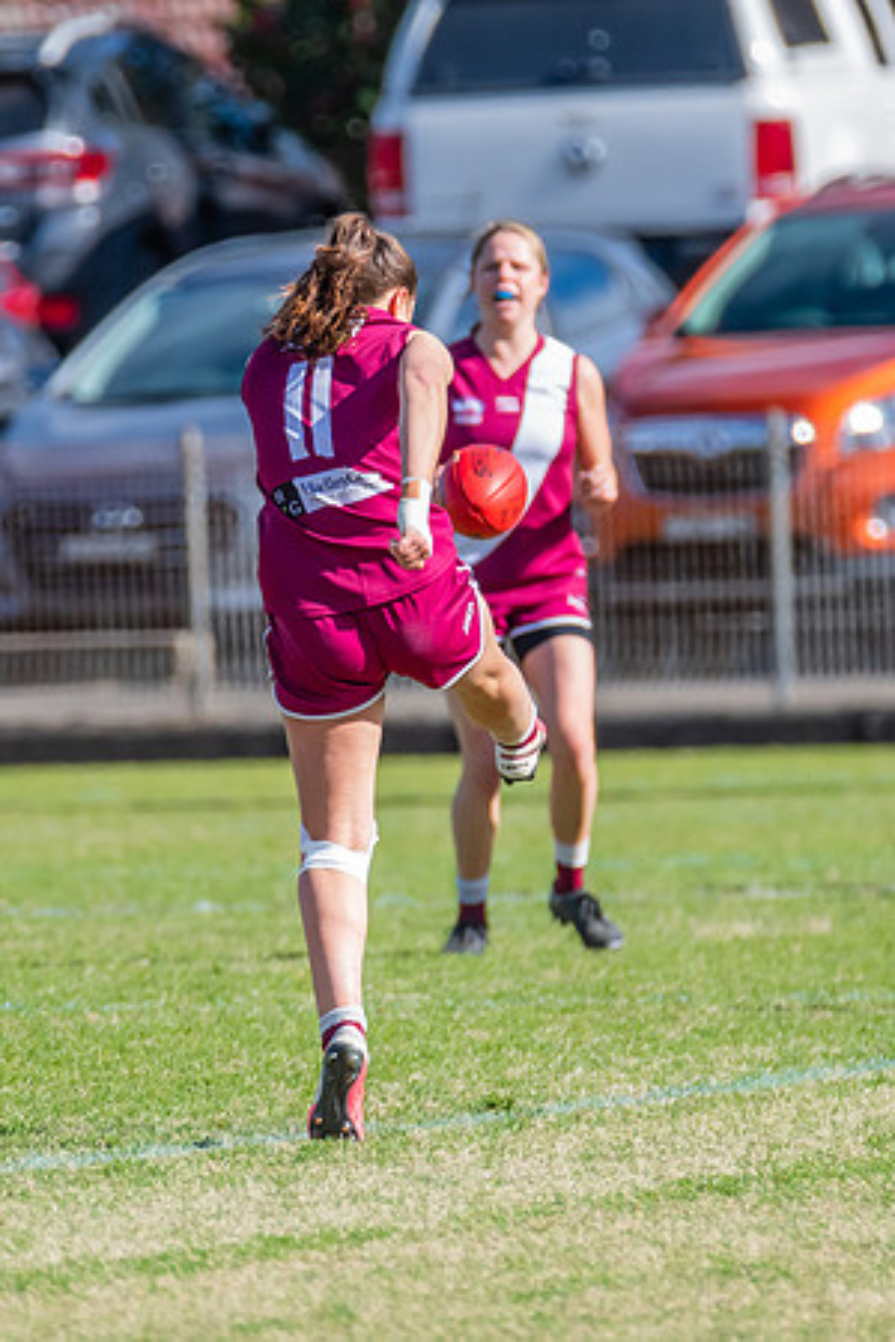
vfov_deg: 1.8
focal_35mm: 1143
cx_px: 452
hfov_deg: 1.2
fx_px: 42619
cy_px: 641
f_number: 8
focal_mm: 550
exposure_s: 1/1600
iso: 800
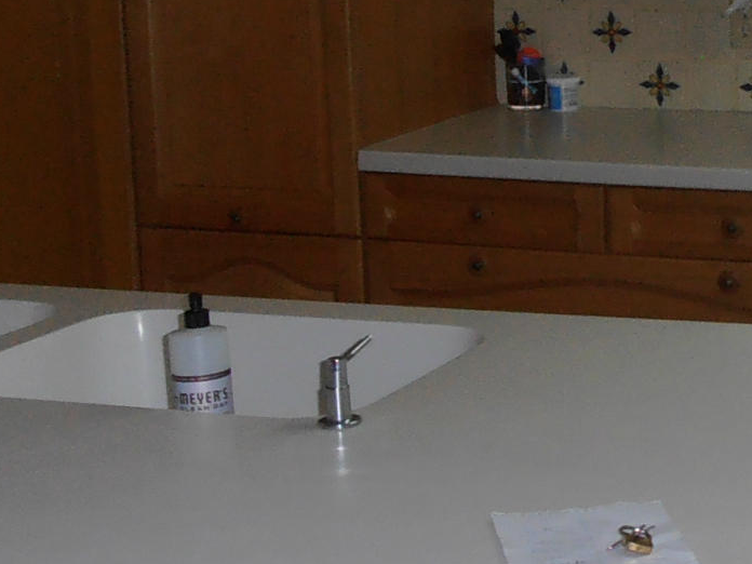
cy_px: 134
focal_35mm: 92
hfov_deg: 20.5
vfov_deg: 16.0
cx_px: 795
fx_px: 1999
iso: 125
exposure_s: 1/30
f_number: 3
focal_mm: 4.2
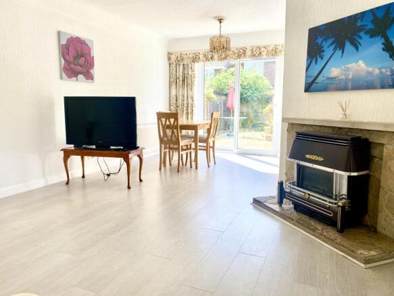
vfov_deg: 53.0
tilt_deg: -9.8
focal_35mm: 26
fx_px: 296
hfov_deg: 67.3
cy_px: 148
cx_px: 197
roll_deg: +0.2
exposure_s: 1/297
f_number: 1.8
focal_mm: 4.25
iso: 32
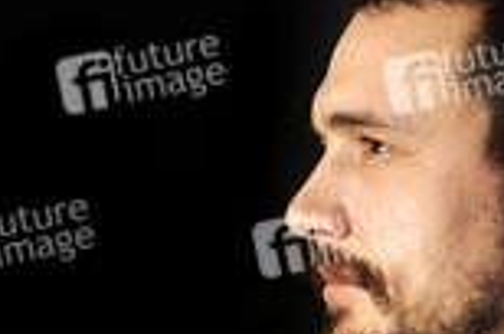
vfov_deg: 2.3
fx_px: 8201
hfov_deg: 3.5
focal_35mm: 587
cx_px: 54
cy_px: 321
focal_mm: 200
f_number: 6.3
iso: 200
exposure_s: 1/200
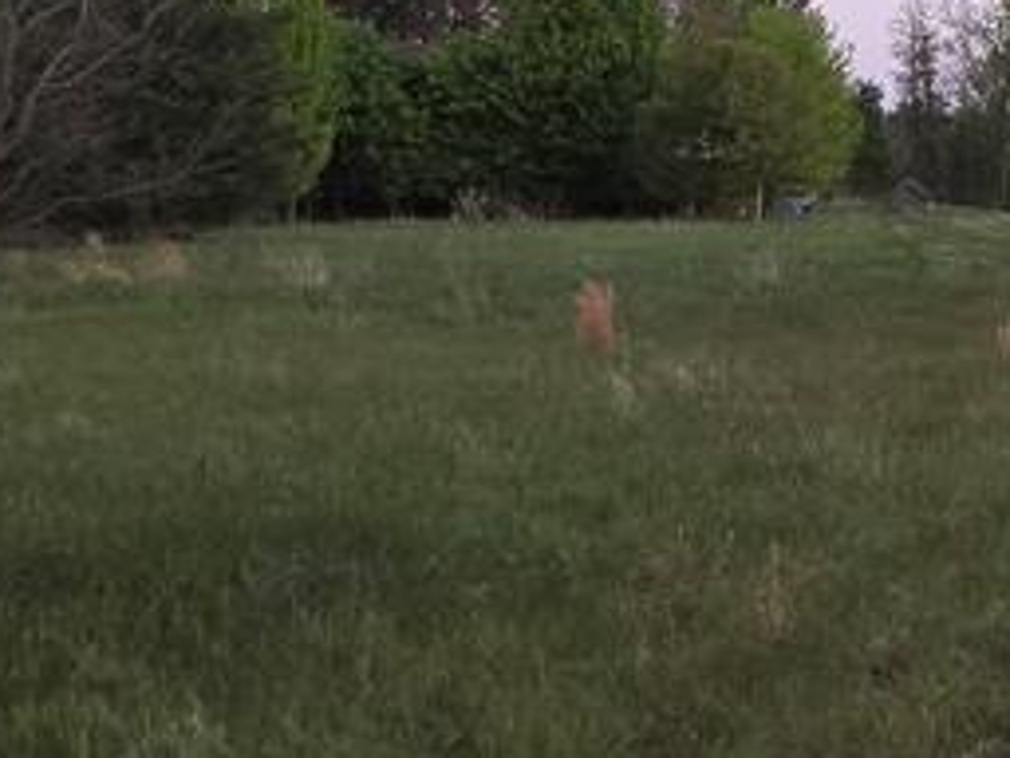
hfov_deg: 28.3
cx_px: 1397
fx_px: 1517
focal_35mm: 52
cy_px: 138
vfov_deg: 27.4
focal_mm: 2.2
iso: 250
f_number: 2.2
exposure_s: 1/120
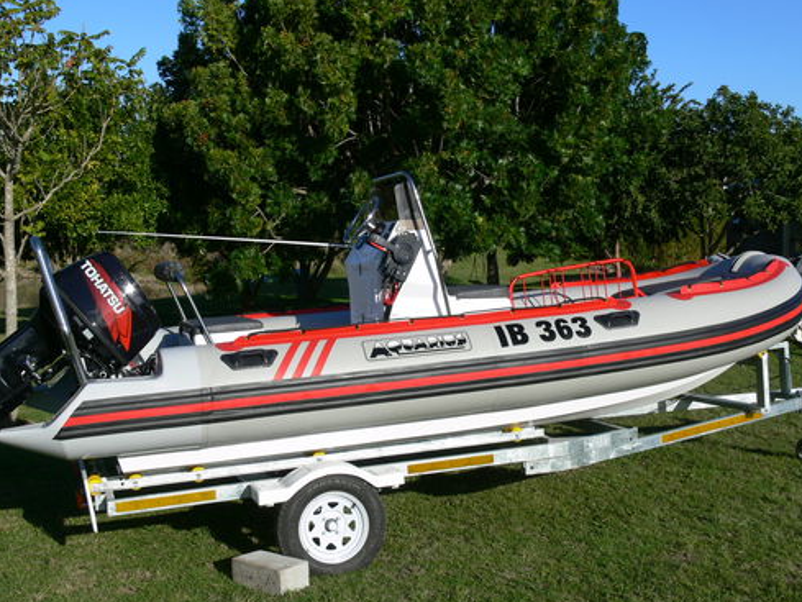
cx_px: 408
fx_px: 1043
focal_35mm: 45
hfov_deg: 42.1
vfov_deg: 32.2
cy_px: 301
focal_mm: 8.7
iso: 80
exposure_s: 1/400
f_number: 5.6
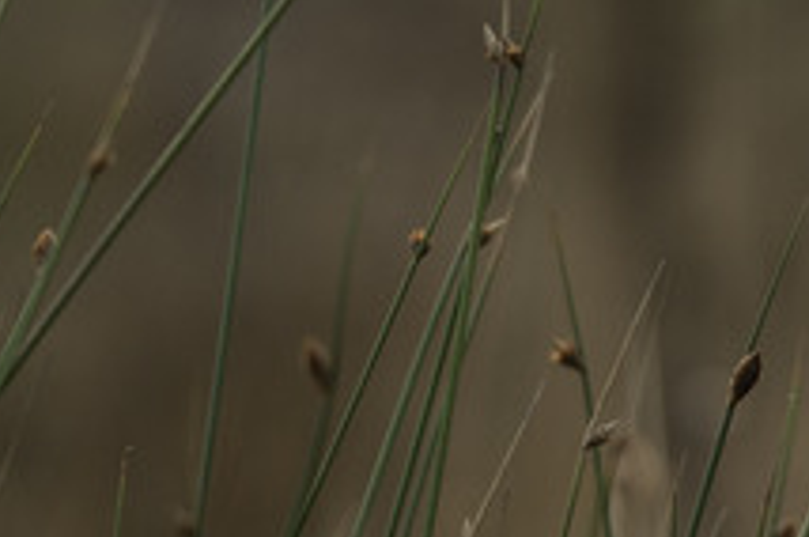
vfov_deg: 2.2
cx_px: 1754
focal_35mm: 636
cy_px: 130
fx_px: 14271
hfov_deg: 3.2
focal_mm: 85
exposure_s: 1/1600
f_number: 2
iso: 100
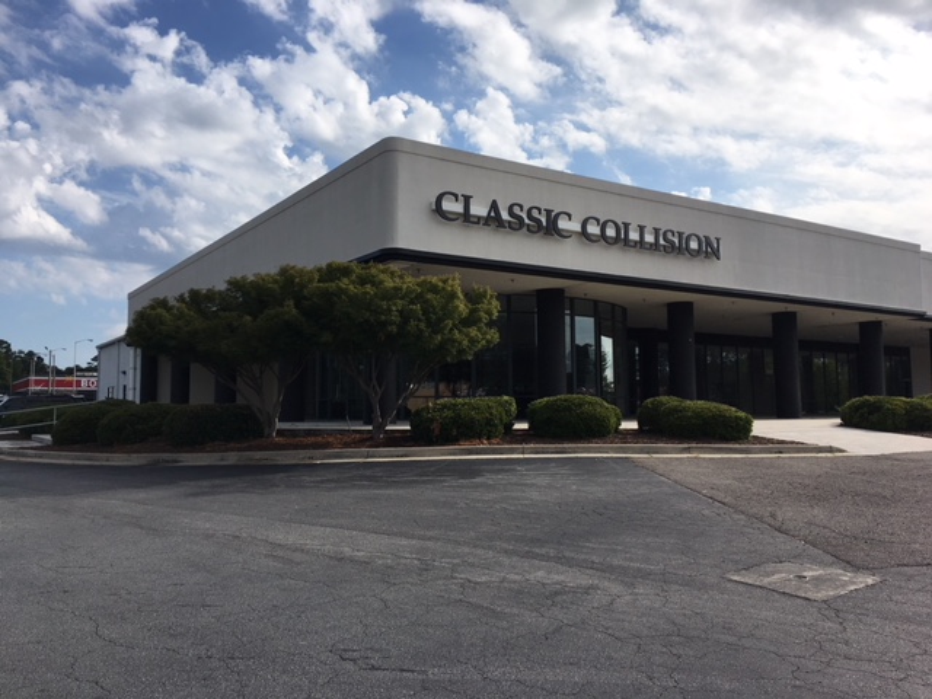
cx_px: 466
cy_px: 350
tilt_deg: +5.8
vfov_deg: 48.2
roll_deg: +0.2
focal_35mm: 29
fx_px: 781
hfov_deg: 61.7
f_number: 2.2
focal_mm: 4.15
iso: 25
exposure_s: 1/2564
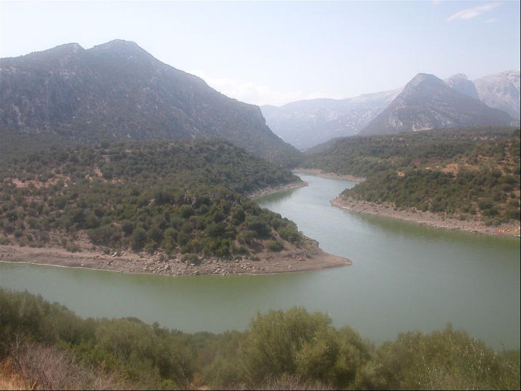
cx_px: 260
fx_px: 557
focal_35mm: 37
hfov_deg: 50.1
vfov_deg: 38.7
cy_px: 196
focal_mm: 5.6
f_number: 4.5
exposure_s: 1/518
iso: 100
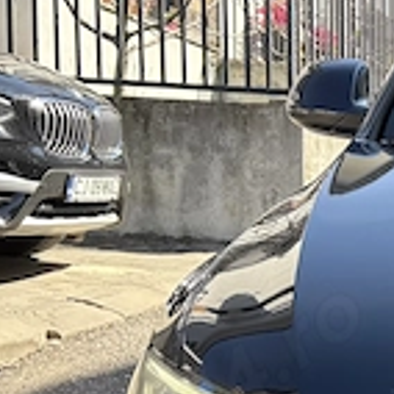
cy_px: 455
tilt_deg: -8.9
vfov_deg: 17.2
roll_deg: -3.4
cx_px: 766
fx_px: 1249
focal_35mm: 97
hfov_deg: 14.9
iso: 64
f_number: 1.6
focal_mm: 5.96
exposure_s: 1/687
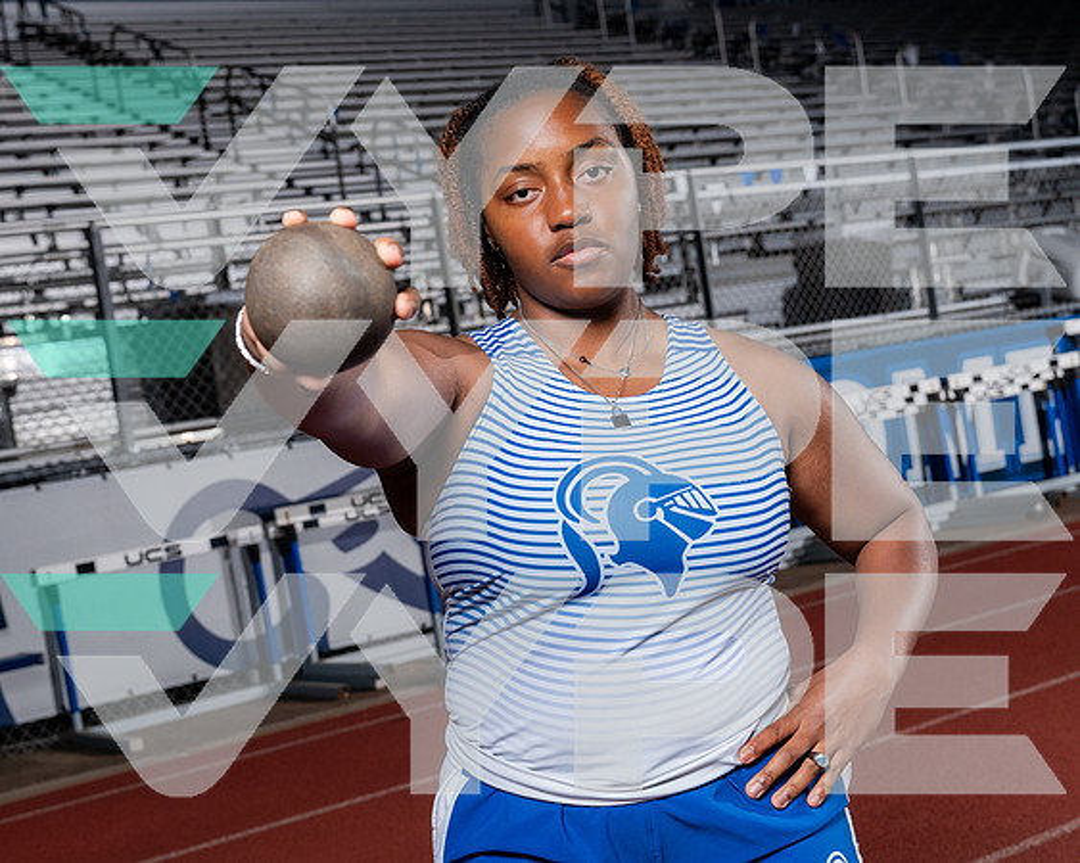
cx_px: 516
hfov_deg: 34.2
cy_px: 437
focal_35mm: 55
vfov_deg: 27.7
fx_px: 1752
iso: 1250
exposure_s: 1/250
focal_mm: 43
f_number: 5.6
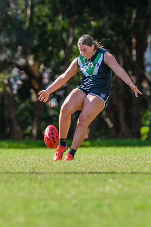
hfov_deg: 1.6
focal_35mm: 873
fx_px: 5495
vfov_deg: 2.4
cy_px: 86
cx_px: 87
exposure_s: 1/1250
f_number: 6.3
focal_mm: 420
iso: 800
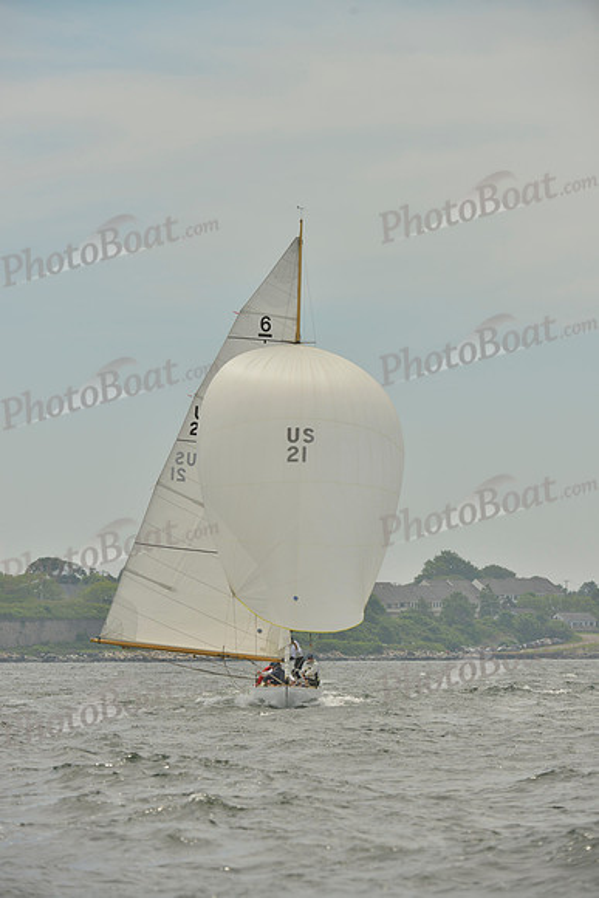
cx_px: 300
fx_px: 4988
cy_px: 449
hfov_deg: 6.9
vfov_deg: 10.3
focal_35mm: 200
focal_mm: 200
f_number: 8
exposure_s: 1/1250
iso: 280
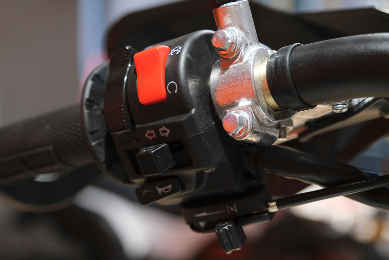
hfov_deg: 31.4
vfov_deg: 21.2
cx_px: 194
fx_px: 692
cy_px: 130
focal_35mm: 64
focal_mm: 42.9
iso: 1600
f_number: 4
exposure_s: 1/100
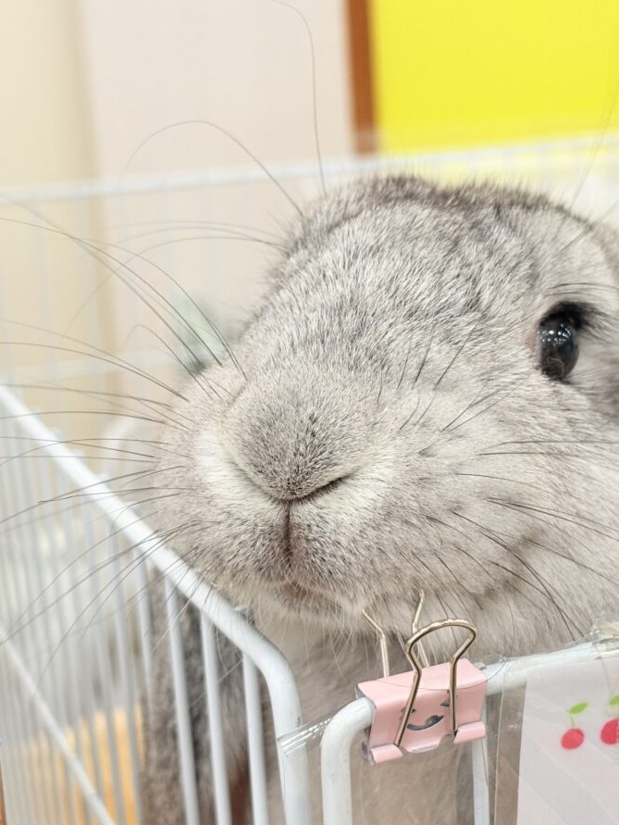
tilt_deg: -14.6
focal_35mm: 70
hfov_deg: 20.9
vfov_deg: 27.8
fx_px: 1668
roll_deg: +3.3
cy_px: 411
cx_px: 430
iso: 50
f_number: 1.6
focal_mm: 5.96
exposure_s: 1/50
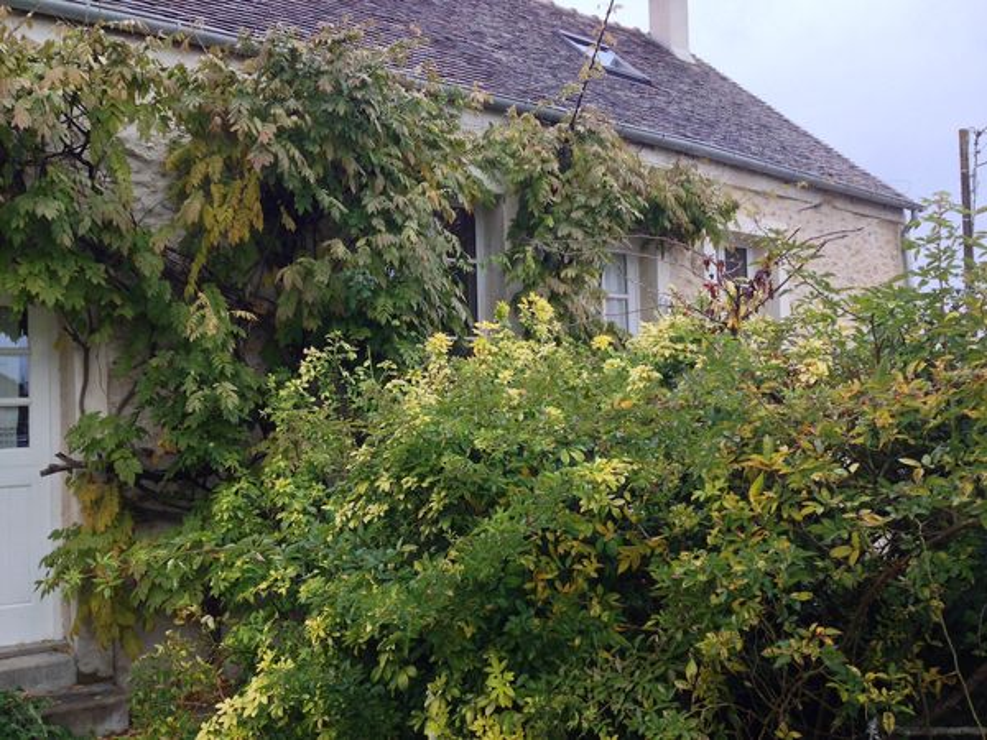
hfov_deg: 55.4
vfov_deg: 42.9
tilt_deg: +2.5
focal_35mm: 33
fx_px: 941
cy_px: 370
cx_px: 494
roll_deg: +1.7
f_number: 2.4
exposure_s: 1/60
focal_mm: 4.12
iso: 64
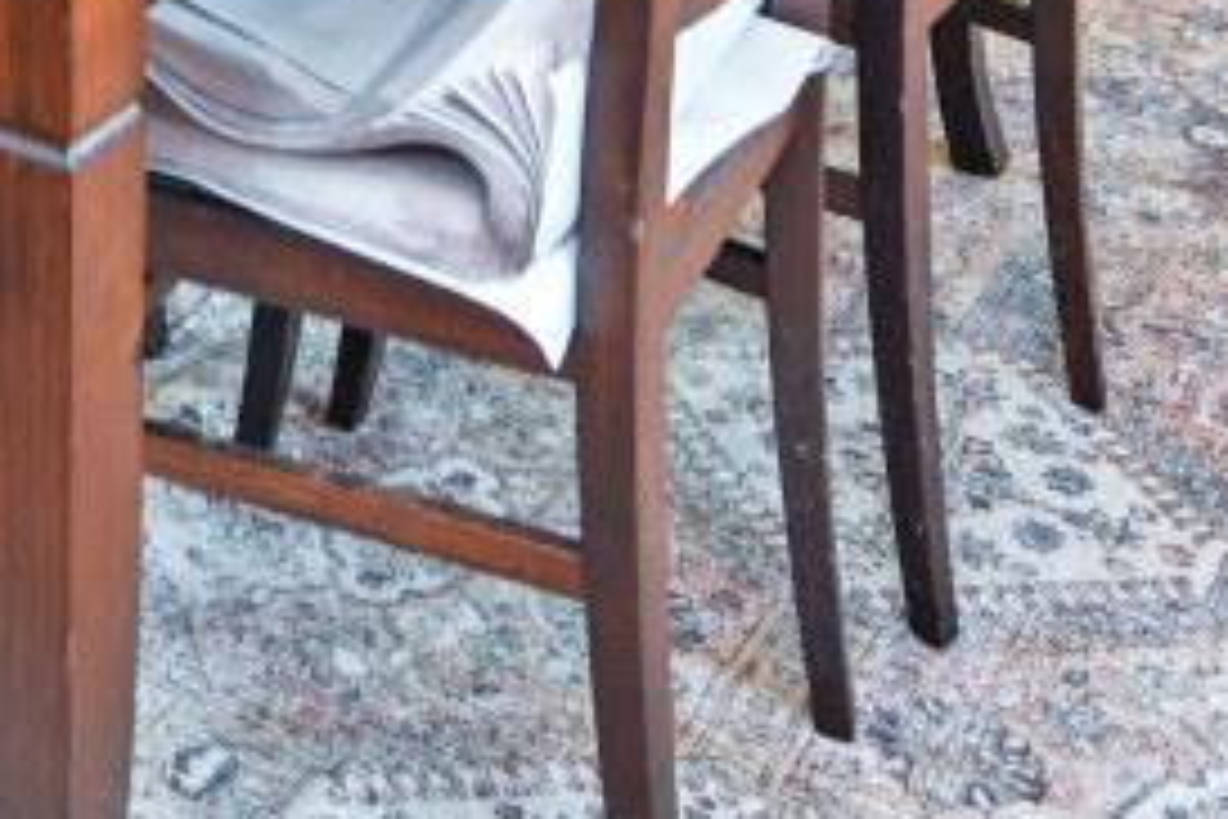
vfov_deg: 12.8
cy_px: -1238
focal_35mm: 77
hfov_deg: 25.5
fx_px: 2626
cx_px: 126
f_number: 4
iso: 720
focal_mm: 14
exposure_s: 1/60
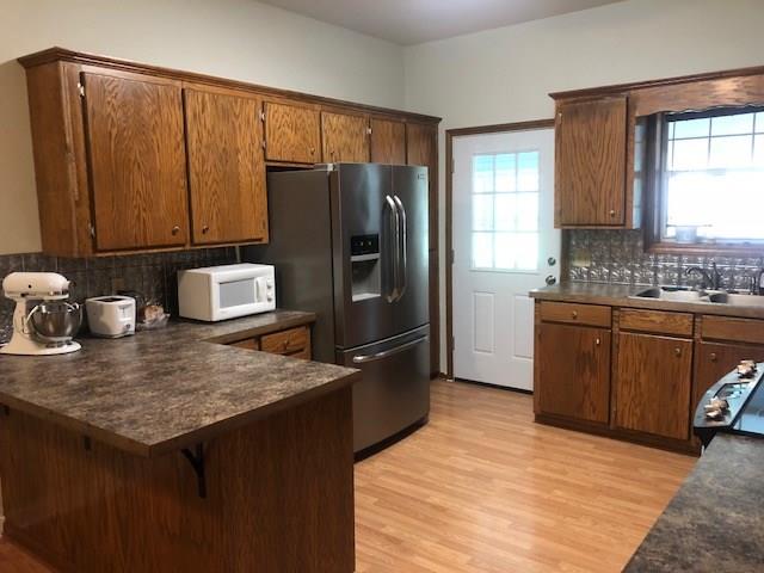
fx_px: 618
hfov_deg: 63.4
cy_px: 286
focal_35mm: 28
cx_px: 382
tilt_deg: -6.6
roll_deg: +1.2
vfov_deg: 49.7
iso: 100
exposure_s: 1/15
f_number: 1.8
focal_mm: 3.99
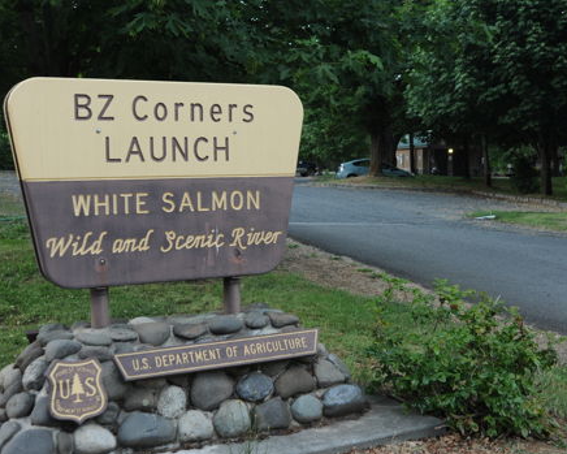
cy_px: 211
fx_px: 923
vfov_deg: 27.6
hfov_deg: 34.1
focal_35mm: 55
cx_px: 330
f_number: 5.6
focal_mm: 32
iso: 250
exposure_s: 1/100
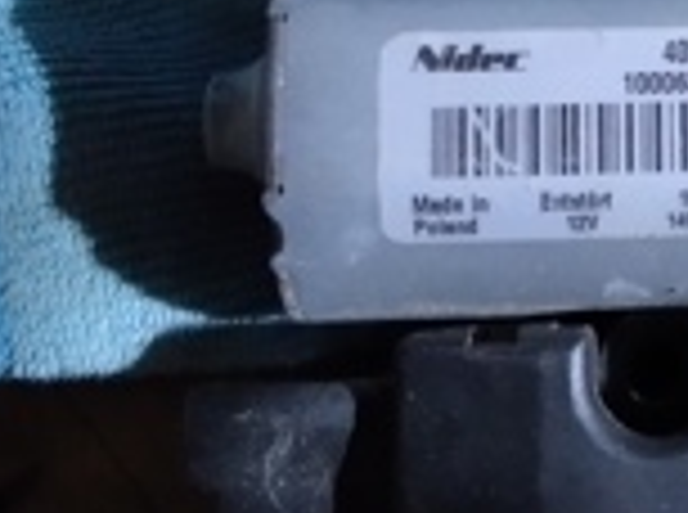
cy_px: -144
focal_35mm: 109
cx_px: 818
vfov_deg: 13.1
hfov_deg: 17.3
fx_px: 2161
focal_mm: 2.78
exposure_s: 1/33
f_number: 2
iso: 222
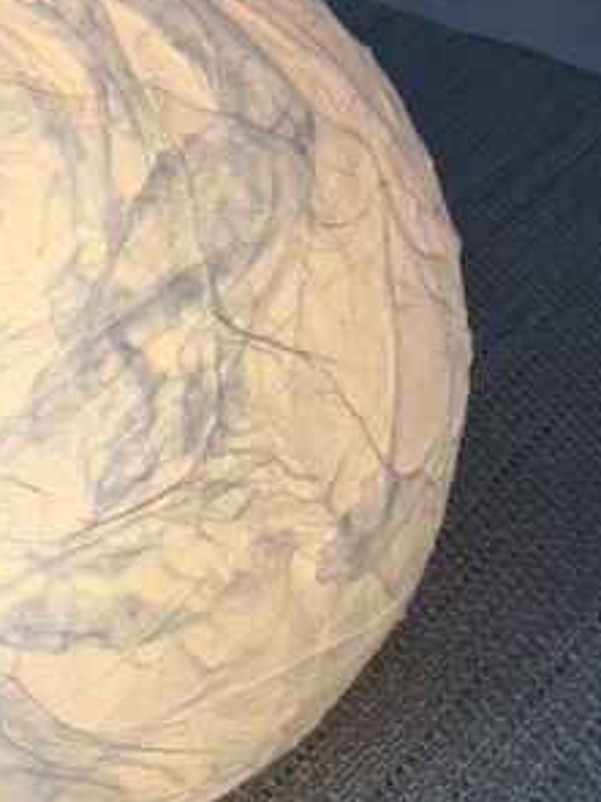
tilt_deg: -50.0
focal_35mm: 63
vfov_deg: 30.2
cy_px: 612
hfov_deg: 22.3
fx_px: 1459
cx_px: -11
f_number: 2.2
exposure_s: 1/129
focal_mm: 4.15
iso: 25
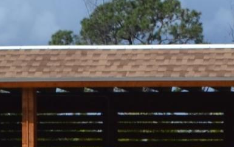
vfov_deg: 4.8
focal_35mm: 262
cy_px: 453
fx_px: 1672
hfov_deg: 8.0
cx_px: 209
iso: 100
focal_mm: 22
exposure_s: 1/320
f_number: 9
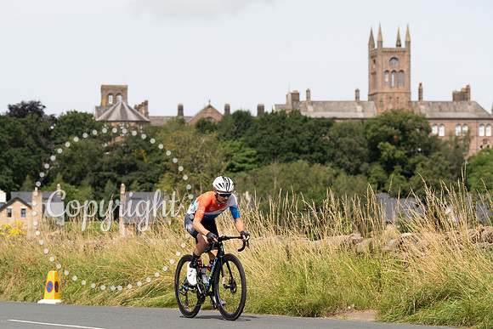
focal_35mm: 110
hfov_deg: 18.5
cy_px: 184
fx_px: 1513
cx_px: 218
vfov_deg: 12.4
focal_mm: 99
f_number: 4.5
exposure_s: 1/800
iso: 100
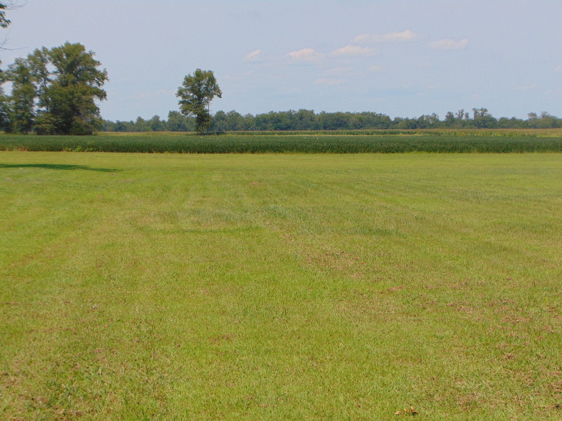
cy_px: 210
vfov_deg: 20.7
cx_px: 281
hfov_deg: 27.4
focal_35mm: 71
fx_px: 1153
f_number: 9.6
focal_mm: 12.8
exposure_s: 1/250
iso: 80
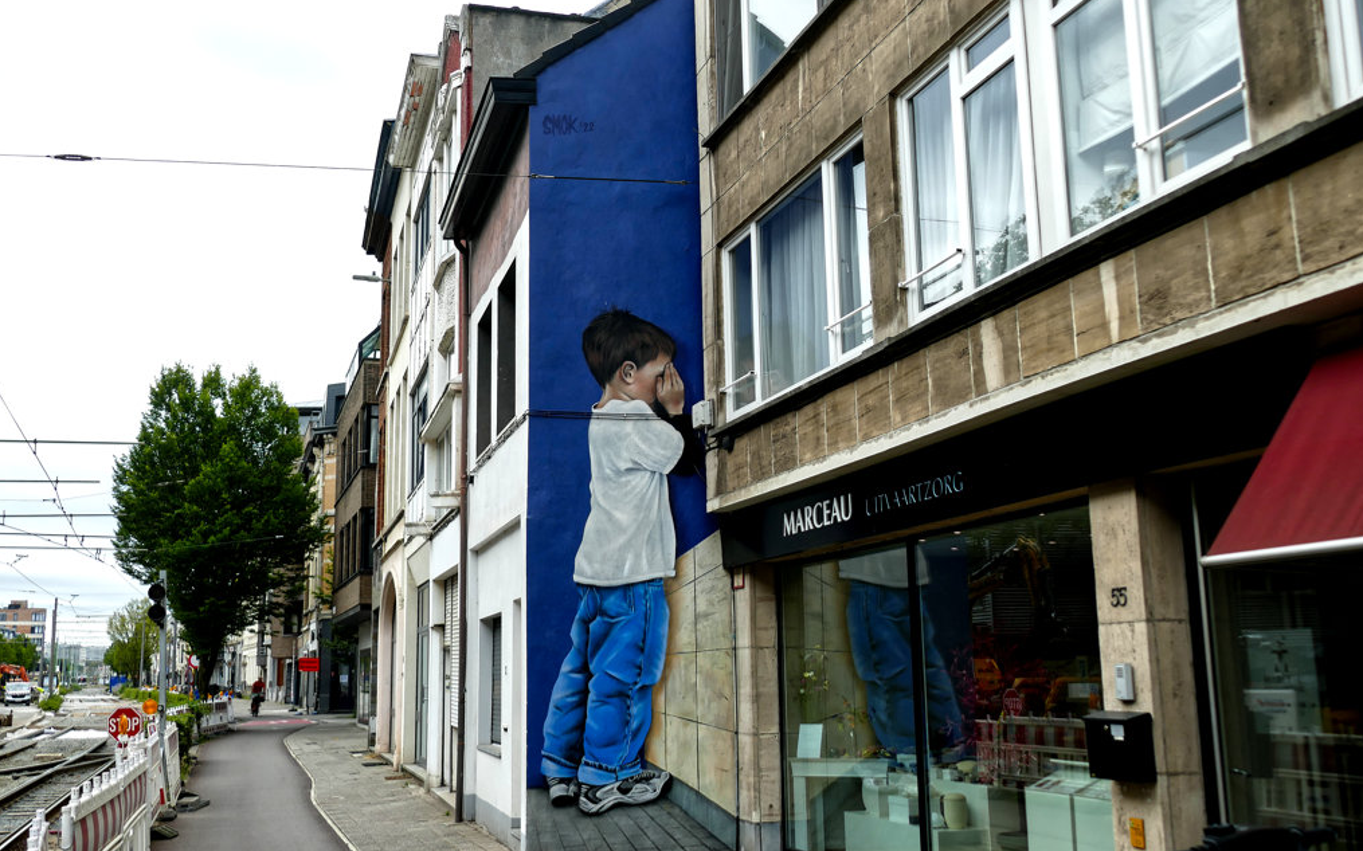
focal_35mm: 36
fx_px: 1337
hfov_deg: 54.0
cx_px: 682
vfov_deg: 35.3
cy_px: 419
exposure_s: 1/640
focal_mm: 12.6
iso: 125
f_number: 3.1
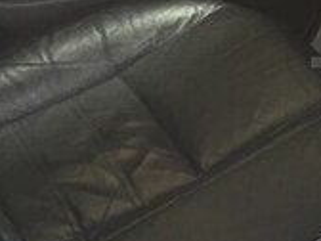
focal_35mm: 114
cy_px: 85
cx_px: 506
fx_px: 1057
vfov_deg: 13.0
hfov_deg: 15.6
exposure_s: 1/33
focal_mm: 4.15
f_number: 2.2
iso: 64
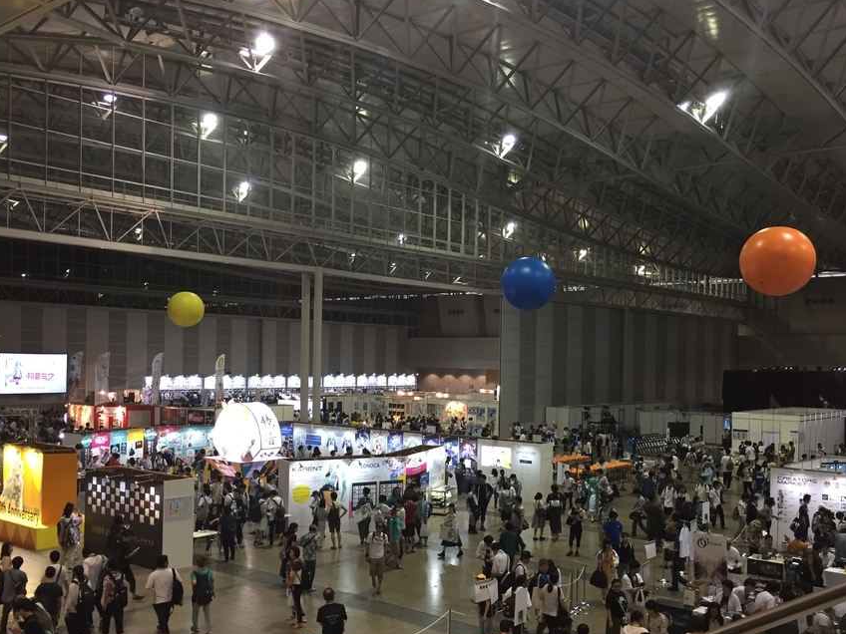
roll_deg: -2.3
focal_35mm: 35
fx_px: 855
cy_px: 357
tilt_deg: +0.2
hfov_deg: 52.6
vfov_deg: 40.6
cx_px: 420
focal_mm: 4.15
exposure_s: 1/30
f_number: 2.2
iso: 100
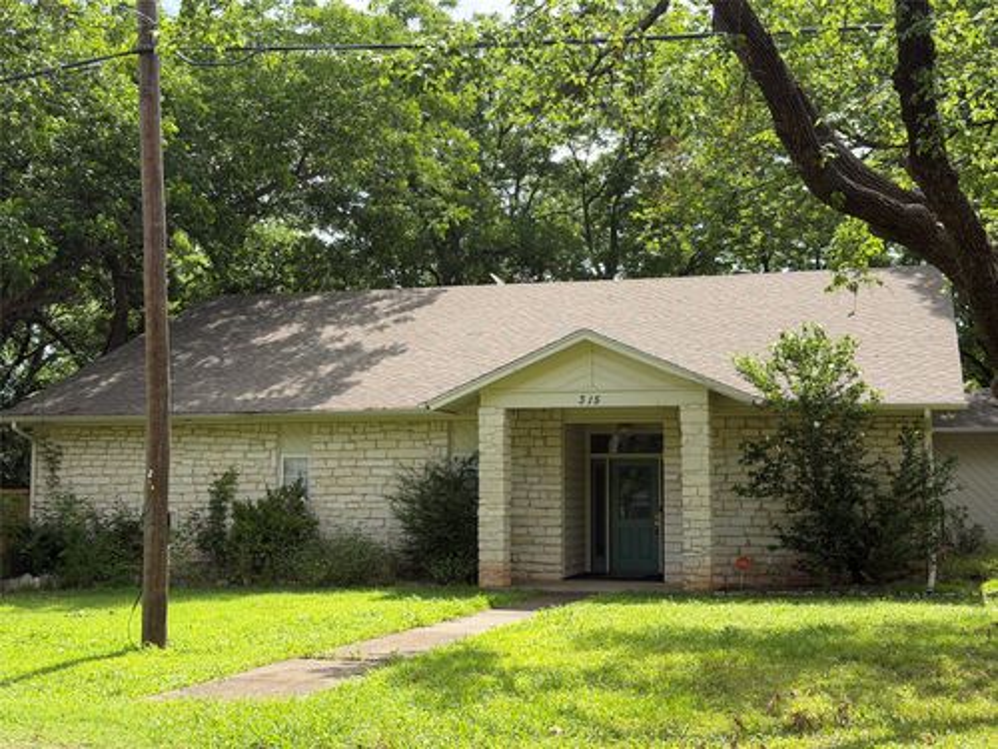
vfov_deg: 30.3
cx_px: 499
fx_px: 1384
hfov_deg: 39.7
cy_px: 374
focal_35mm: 48
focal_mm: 6.76
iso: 80
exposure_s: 1/2033
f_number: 1.78
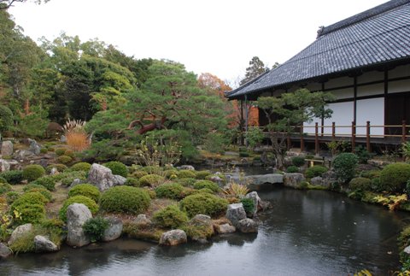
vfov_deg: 43.9
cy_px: 138
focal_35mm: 30
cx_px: 205
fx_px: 343
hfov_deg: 61.8
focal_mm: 20
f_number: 8
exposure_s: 1/60
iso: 125
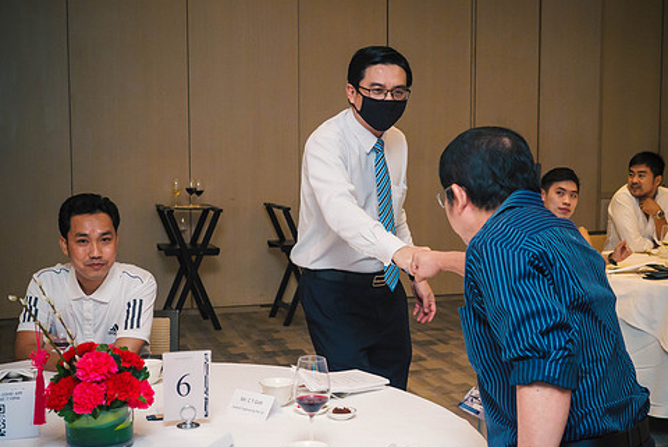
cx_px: 392
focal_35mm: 54
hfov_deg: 36.7
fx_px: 1003
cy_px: 233
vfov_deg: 25.1
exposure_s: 1/125
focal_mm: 21
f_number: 2.8
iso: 1600
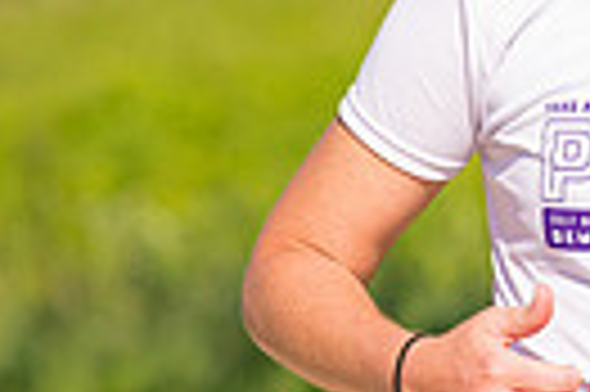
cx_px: 860
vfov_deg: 1.8
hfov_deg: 2.7
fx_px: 12309
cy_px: 151
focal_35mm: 752
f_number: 5.6
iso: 400
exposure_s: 1/2000
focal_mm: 170
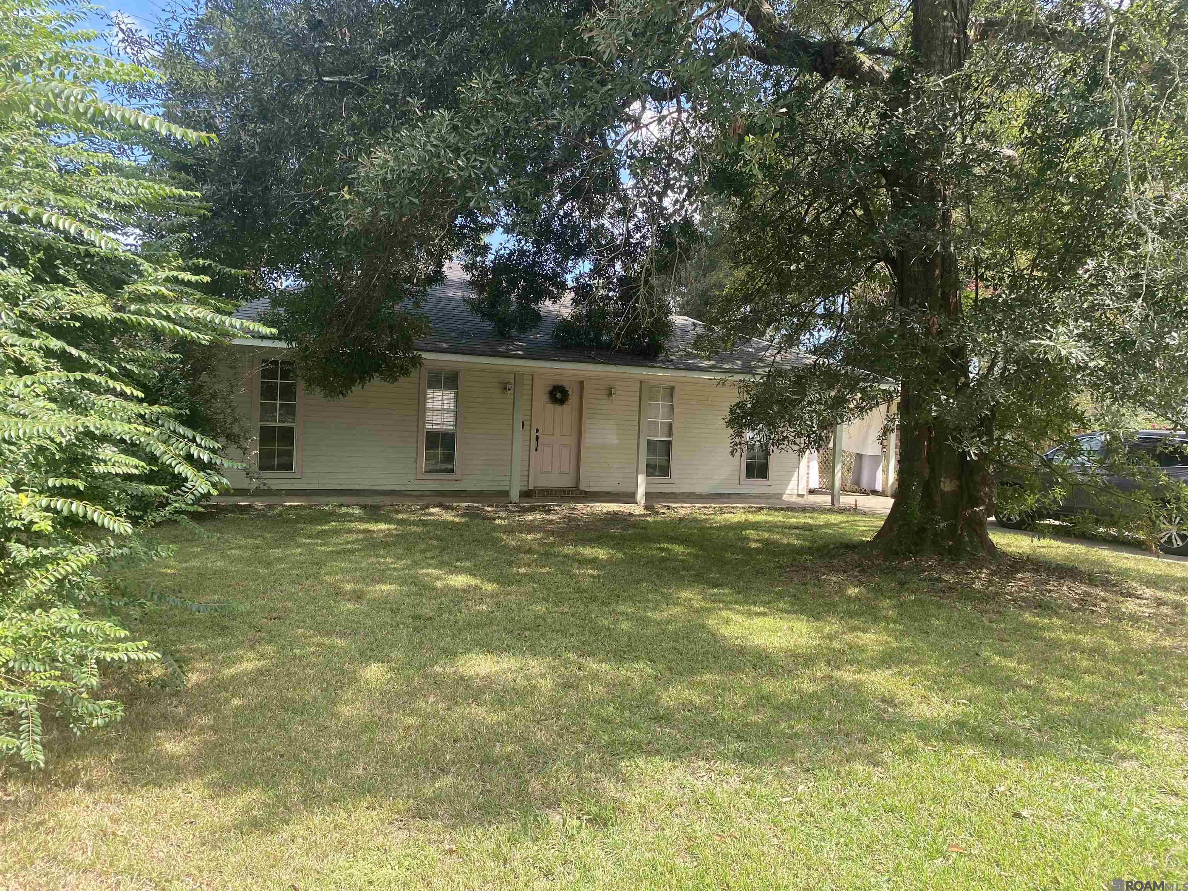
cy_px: 446
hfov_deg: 67.3
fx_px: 892
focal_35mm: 26
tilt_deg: -0.6
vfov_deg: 53.1
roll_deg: -2.8
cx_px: 594
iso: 32
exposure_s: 1/487
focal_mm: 4.25
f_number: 1.8
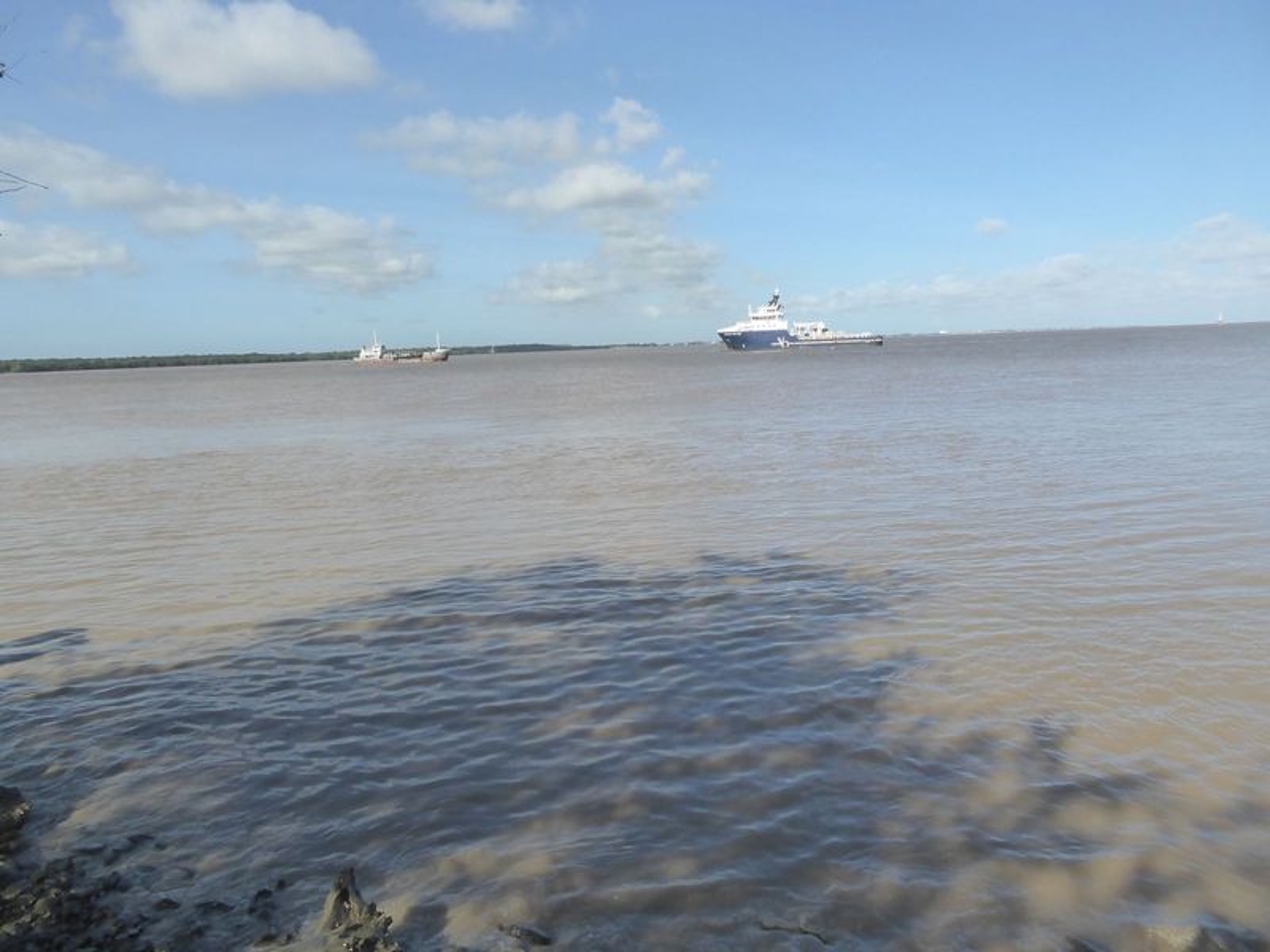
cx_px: 635
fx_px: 917
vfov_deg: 54.9
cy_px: 476
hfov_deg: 69.4
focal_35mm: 25
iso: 160
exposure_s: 1/800
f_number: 4
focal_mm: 4.3
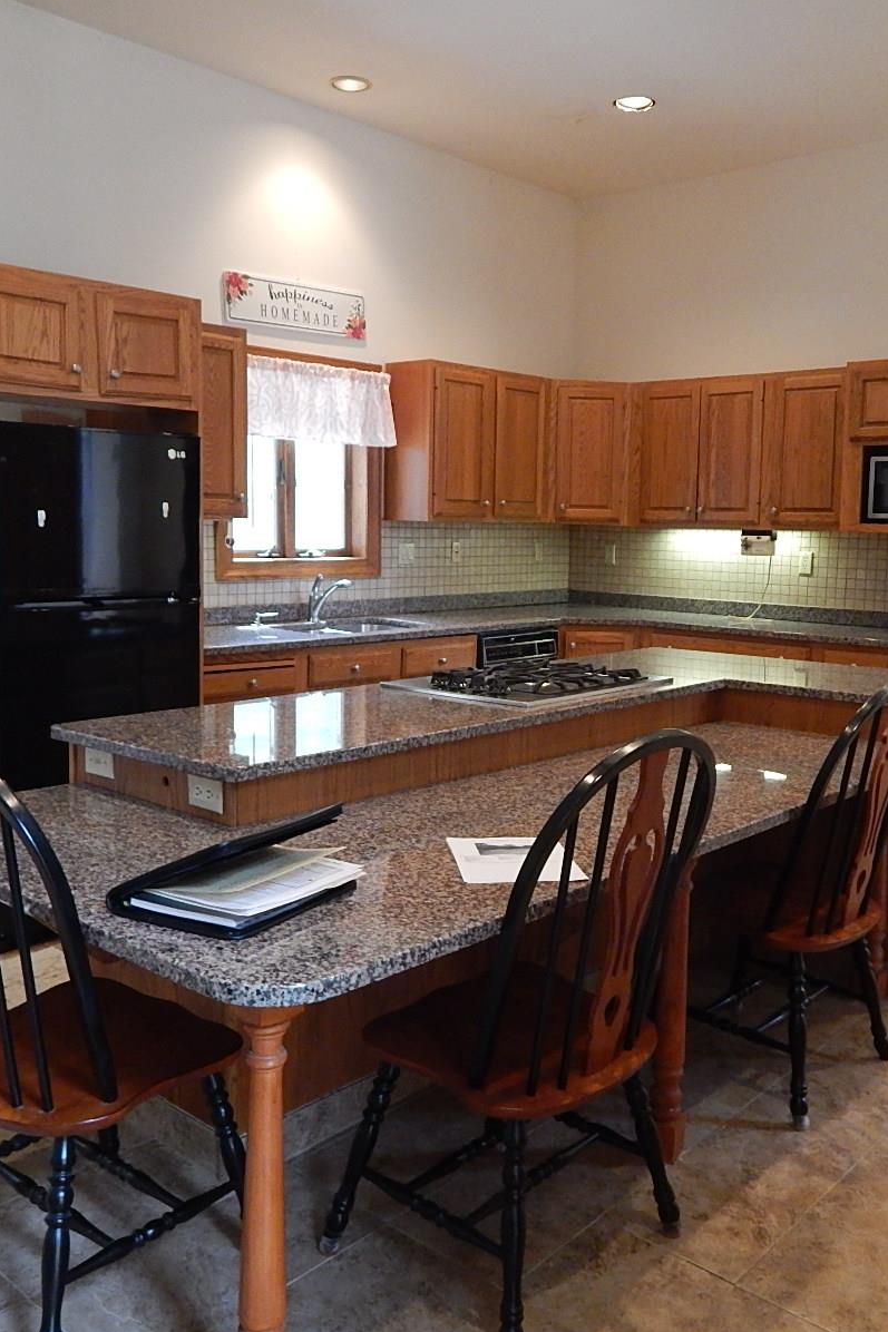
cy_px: 667
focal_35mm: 32
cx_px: 462
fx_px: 1184
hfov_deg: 41.1
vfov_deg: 58.7
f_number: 3
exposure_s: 1/30
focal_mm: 4
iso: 400
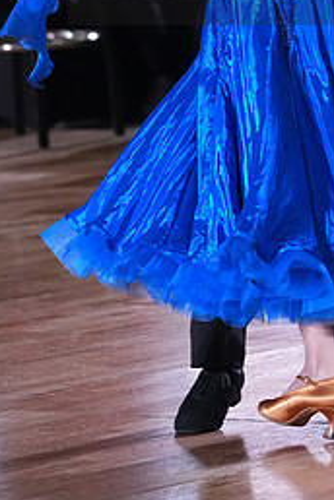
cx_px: 337
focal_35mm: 449
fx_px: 6248
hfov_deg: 3.1
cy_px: -39
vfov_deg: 4.6
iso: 10000
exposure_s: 1/400
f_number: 5.6
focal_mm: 200
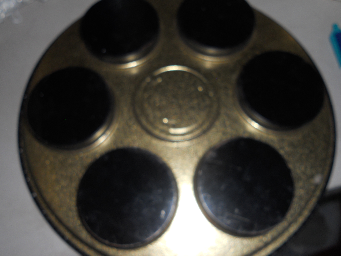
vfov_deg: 44.2
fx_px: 315
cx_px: 170
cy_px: 128
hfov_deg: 56.8
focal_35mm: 32
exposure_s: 1/25
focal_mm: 5.8
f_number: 8.8
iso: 80
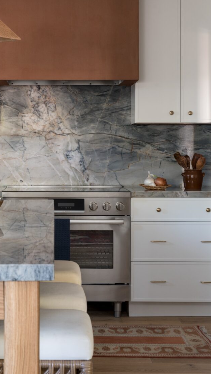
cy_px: 161
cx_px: 72
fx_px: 706
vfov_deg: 29.7
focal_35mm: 71
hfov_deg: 17.0
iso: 500
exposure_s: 1.3
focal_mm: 49
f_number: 11
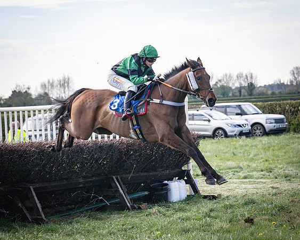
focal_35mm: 131
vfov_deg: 11.8
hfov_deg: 14.7
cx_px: 176
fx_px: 1159
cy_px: 113
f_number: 4
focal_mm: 70
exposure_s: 1/2000
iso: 400
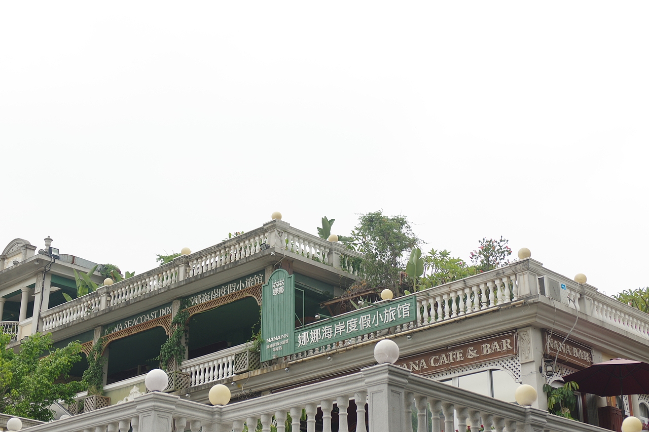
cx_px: 324
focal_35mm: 54
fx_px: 973
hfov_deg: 36.9
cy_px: 216
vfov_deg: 25.1
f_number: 4.5
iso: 200
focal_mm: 36
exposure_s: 1/160
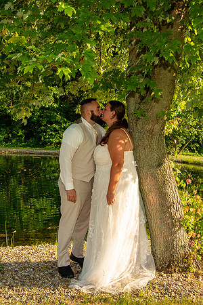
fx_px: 524
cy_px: 152
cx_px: 102
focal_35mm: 62
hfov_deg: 21.9
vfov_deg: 32.4
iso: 400
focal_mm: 62
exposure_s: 1/125
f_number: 11
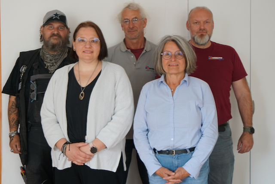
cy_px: 92
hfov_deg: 38.9
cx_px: 138
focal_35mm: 51
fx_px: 390
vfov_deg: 26.5
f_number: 4
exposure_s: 1/60
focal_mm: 34
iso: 400
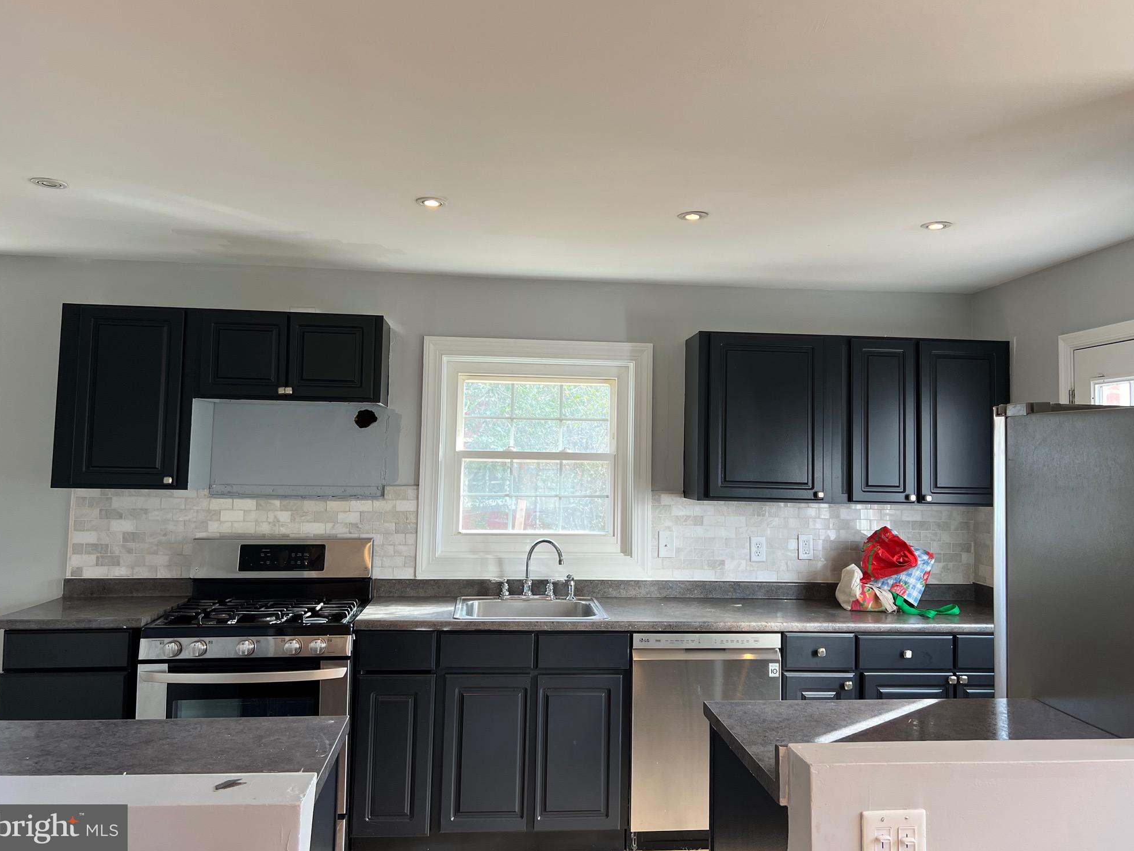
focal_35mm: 27
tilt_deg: +3.2
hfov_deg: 65.3
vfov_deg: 51.3
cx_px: 573
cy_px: 410
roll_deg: -0.8
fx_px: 885
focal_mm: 5.7
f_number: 1.5
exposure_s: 1/120
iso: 100
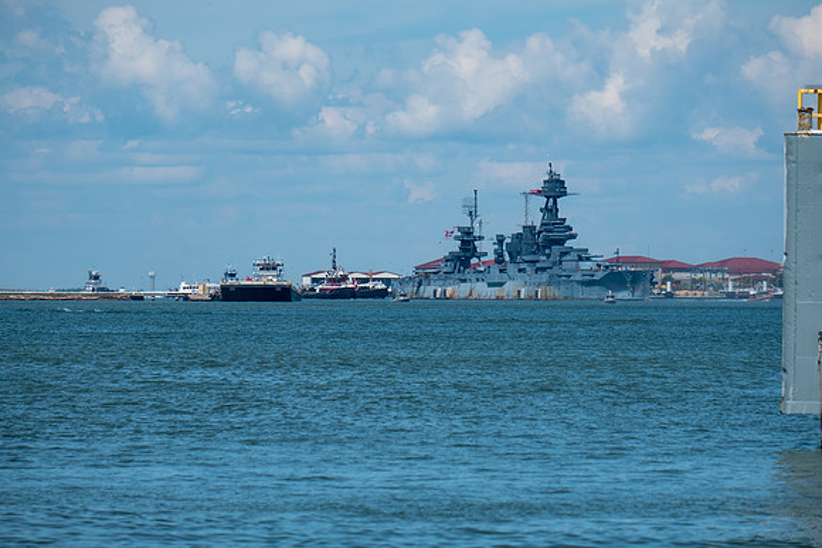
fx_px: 7045
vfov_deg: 4.5
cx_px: 411
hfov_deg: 6.7
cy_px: 274
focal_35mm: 308
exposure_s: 1/1800
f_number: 5.6
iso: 200
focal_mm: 200
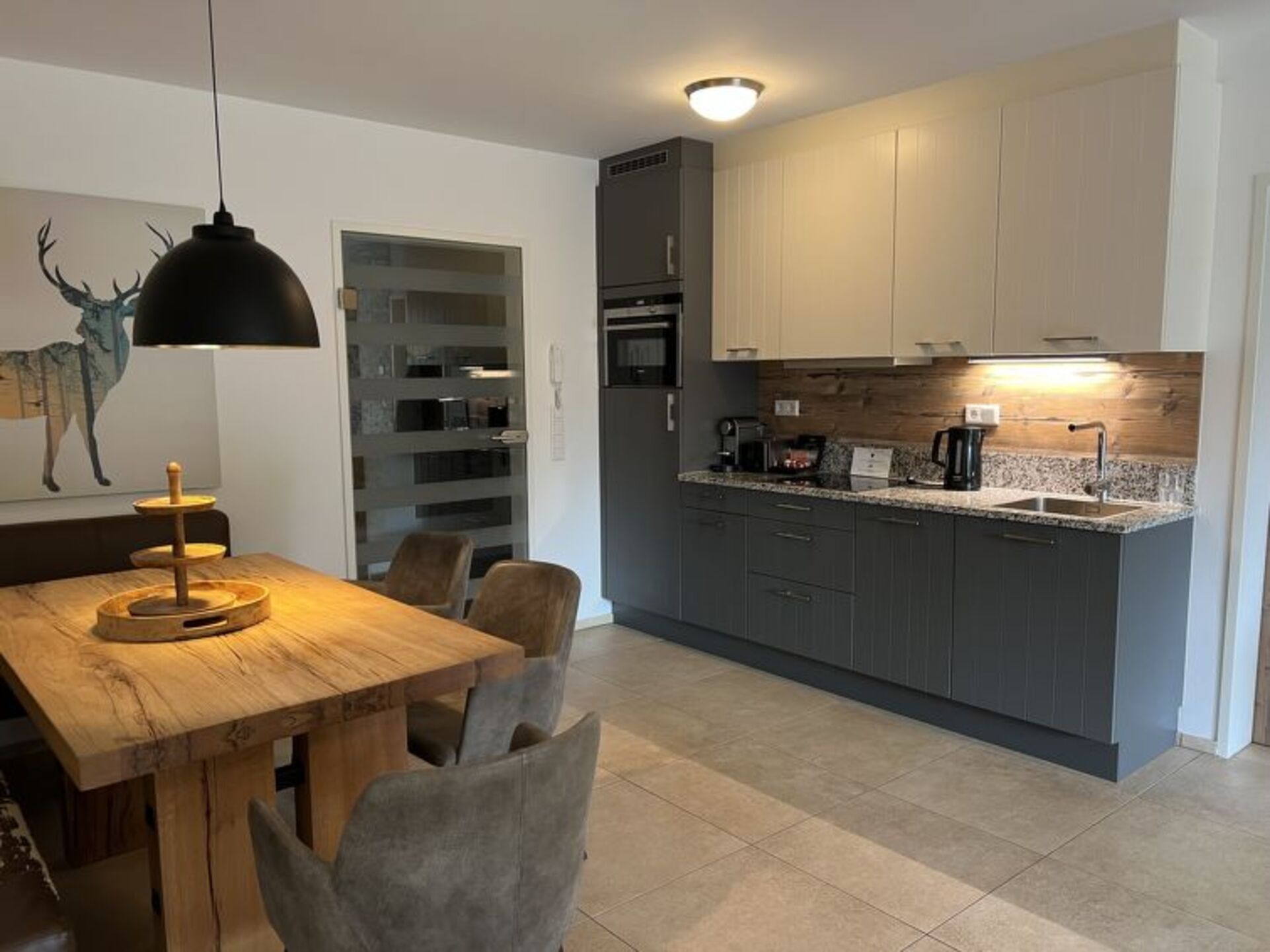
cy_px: 476
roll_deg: +0.5
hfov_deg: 67.3
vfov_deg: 53.1
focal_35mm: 26
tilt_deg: -6.2
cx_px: 635
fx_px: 954
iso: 160
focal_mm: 5.7
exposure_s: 1/50
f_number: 1.5
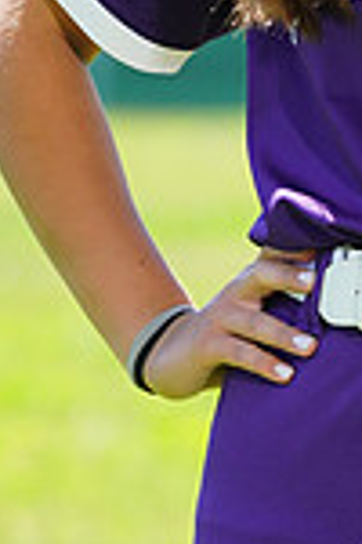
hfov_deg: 1.2
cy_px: -123
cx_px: 543
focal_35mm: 1138
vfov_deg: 1.8
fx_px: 17163
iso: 200
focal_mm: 294
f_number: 10
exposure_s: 1/125
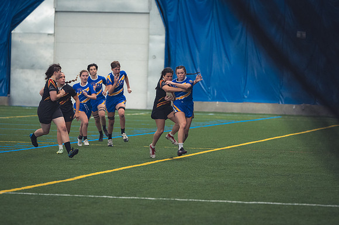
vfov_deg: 5.6
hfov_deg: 8.3
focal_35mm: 247
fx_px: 2325
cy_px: 112
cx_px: 170
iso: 2500
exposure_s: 1/320
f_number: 2.8
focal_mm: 165
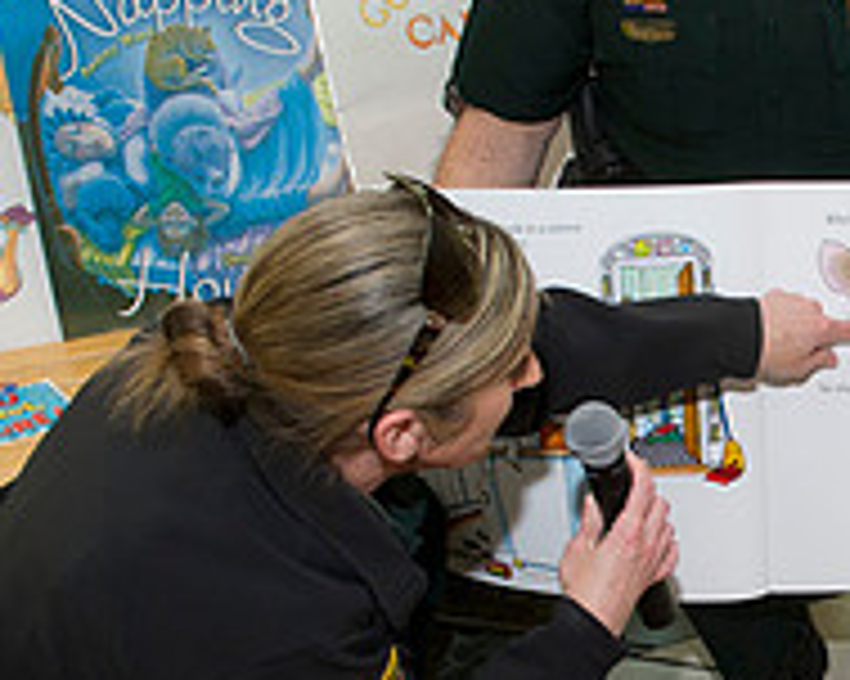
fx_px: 1735
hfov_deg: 25.7
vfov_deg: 21.9
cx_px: 904
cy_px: 527
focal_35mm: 69
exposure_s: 1/250
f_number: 5.6
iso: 1250
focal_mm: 24
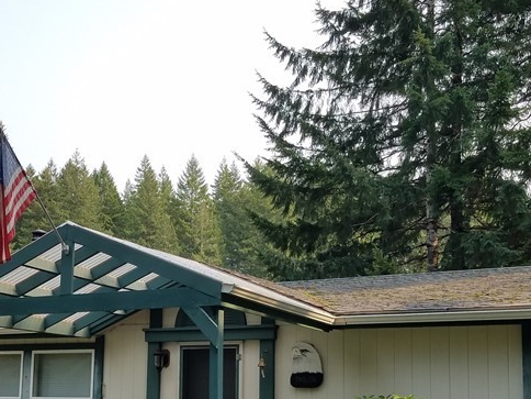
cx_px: 179
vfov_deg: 26.1
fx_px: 844
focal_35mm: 55
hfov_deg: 34.6
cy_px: 313
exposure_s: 1/1144
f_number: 1.7
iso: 50
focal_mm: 4.2
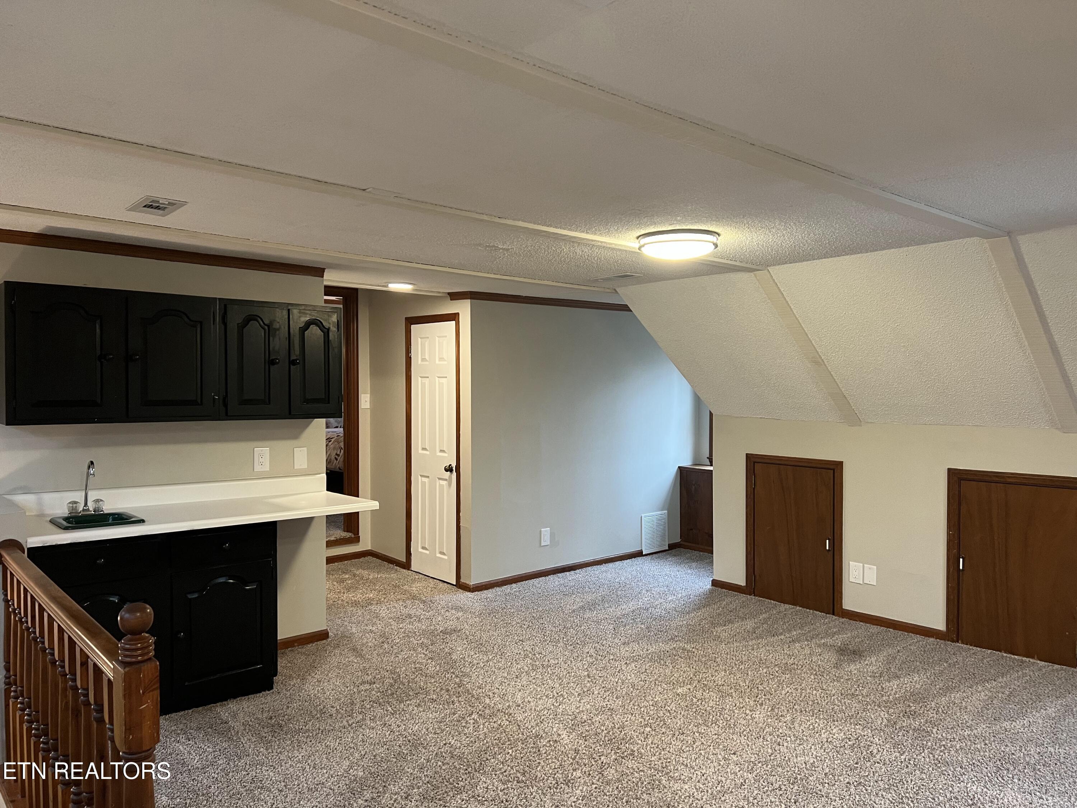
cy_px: 404
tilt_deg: -1.7
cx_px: 538
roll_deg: +0.4
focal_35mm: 26
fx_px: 809
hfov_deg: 67.3
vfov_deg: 53.1
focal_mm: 5.7
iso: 160
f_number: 1.5
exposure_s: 1/60
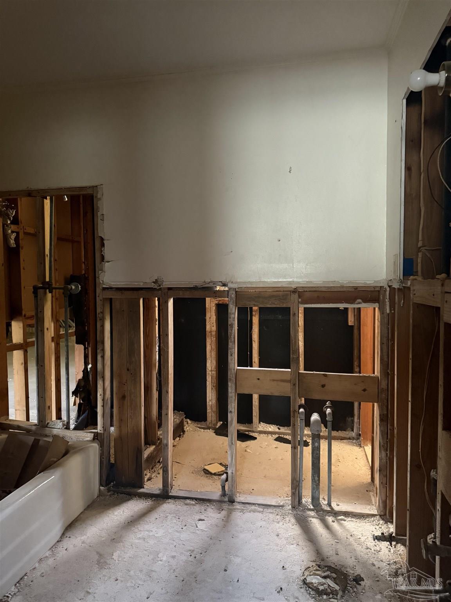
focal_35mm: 24
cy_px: 301
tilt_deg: -2.5
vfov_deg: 71.6
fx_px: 417
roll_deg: +0.1
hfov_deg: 56.8
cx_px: 226
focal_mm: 6.76
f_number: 1.78
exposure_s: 1/32
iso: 1000
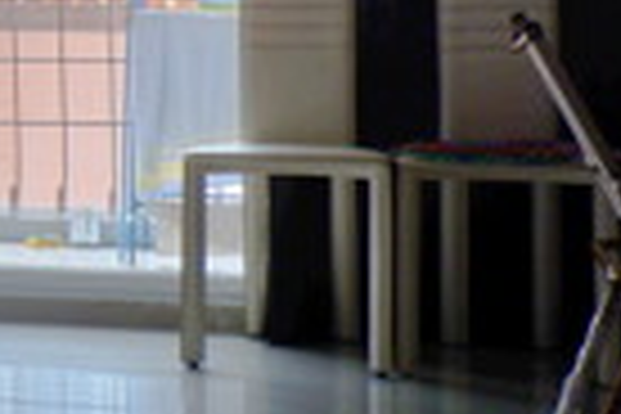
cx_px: -684
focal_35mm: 143
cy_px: -90
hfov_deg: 12.4
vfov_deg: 9.5
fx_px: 2467
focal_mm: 22.2
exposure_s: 1/170
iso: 200
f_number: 5.6
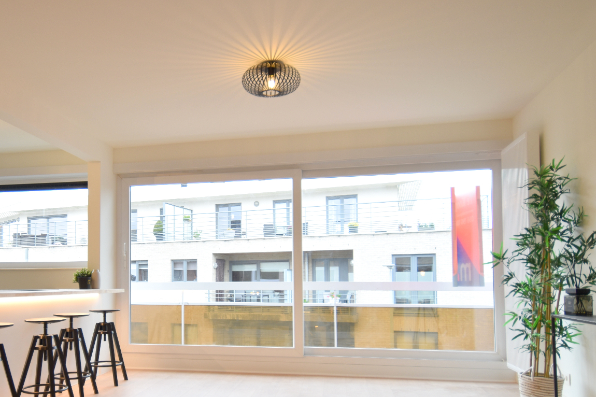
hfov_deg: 57.9
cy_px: 256
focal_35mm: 32
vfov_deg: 41.1
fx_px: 525
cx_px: 202
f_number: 4
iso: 100
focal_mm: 15
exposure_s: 1/40
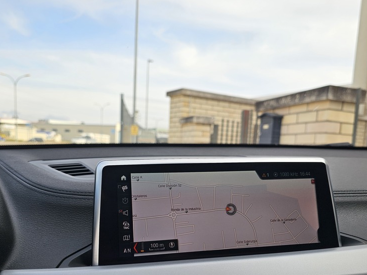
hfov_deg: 56.8
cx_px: 189
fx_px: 339
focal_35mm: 32
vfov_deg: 43.3
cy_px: 191
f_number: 1.7
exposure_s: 1/300
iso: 10
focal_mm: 6.3
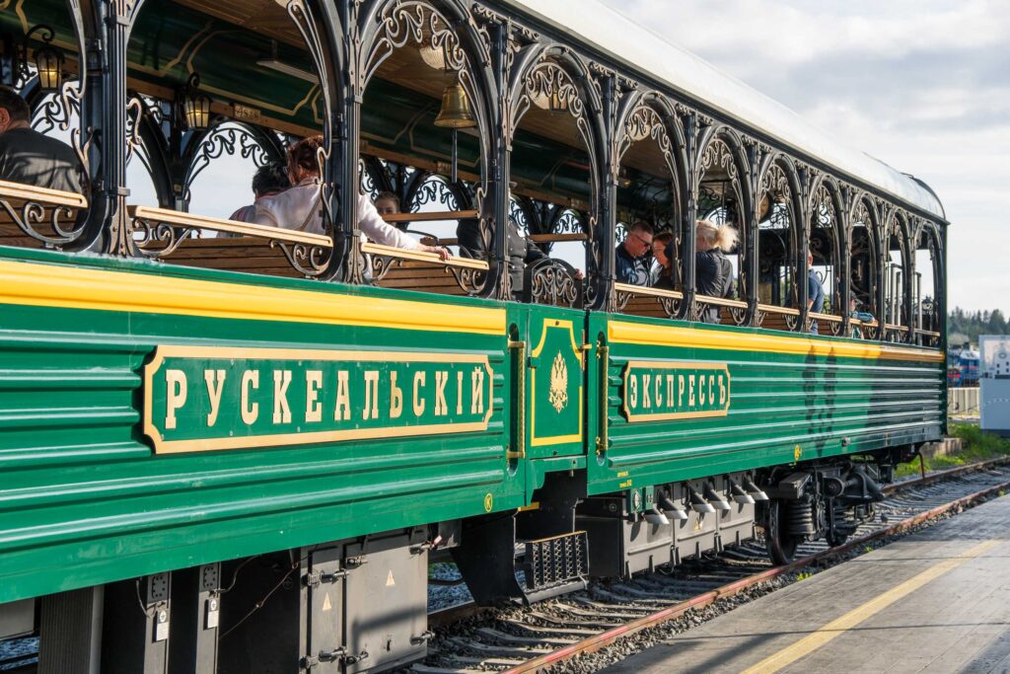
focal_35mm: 63
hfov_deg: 31.9
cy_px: 337
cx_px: 505
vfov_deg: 21.6
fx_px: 1768
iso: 100
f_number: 4.5
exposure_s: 1/640
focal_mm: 42
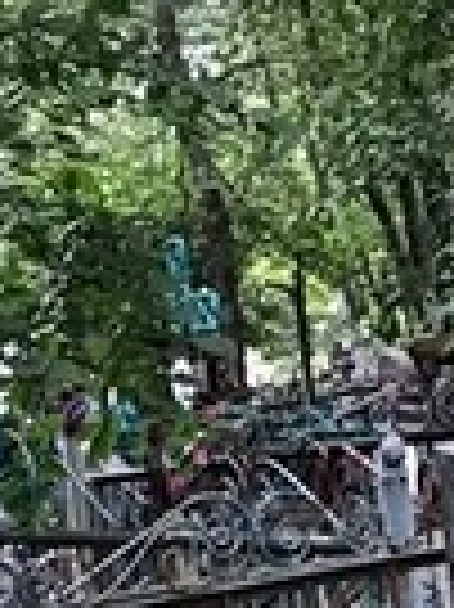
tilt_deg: -7.9
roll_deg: +10.1
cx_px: 751
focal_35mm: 212
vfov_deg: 9.2
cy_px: 703
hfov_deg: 6.9
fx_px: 3713
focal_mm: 3.99
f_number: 1.8
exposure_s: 1/33
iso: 25
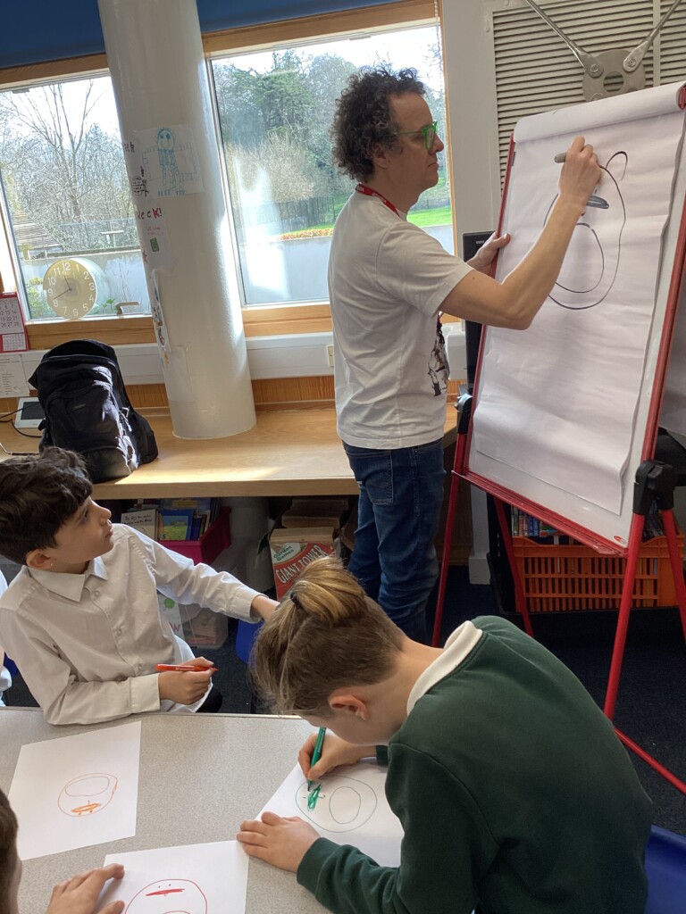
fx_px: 819
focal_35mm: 31
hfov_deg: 45.4
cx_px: 343
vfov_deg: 58.4
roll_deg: +6.7
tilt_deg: -18.3
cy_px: 457
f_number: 2.4
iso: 64
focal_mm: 3.3
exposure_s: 1/120
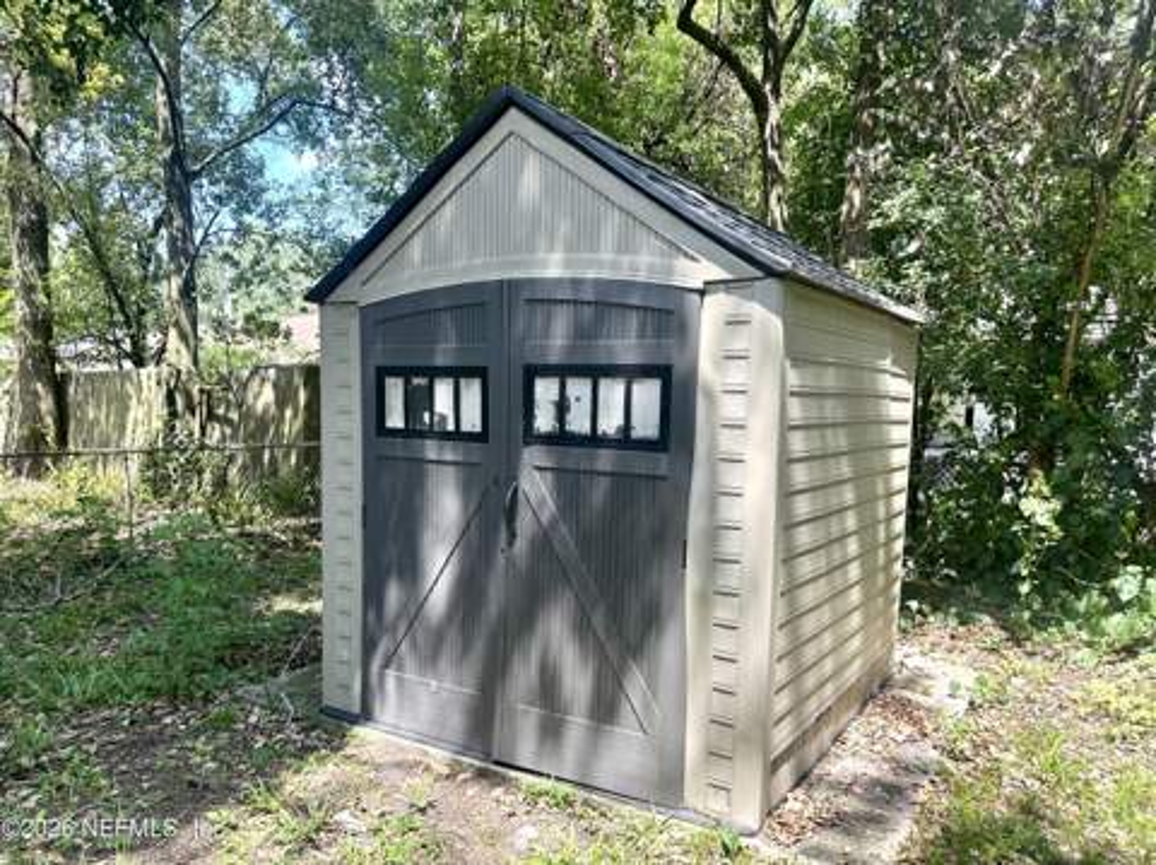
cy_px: 432
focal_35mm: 24
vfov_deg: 56.7
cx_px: 578
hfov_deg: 71.7
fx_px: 801
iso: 80
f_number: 1.78
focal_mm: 6.86
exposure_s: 1/501
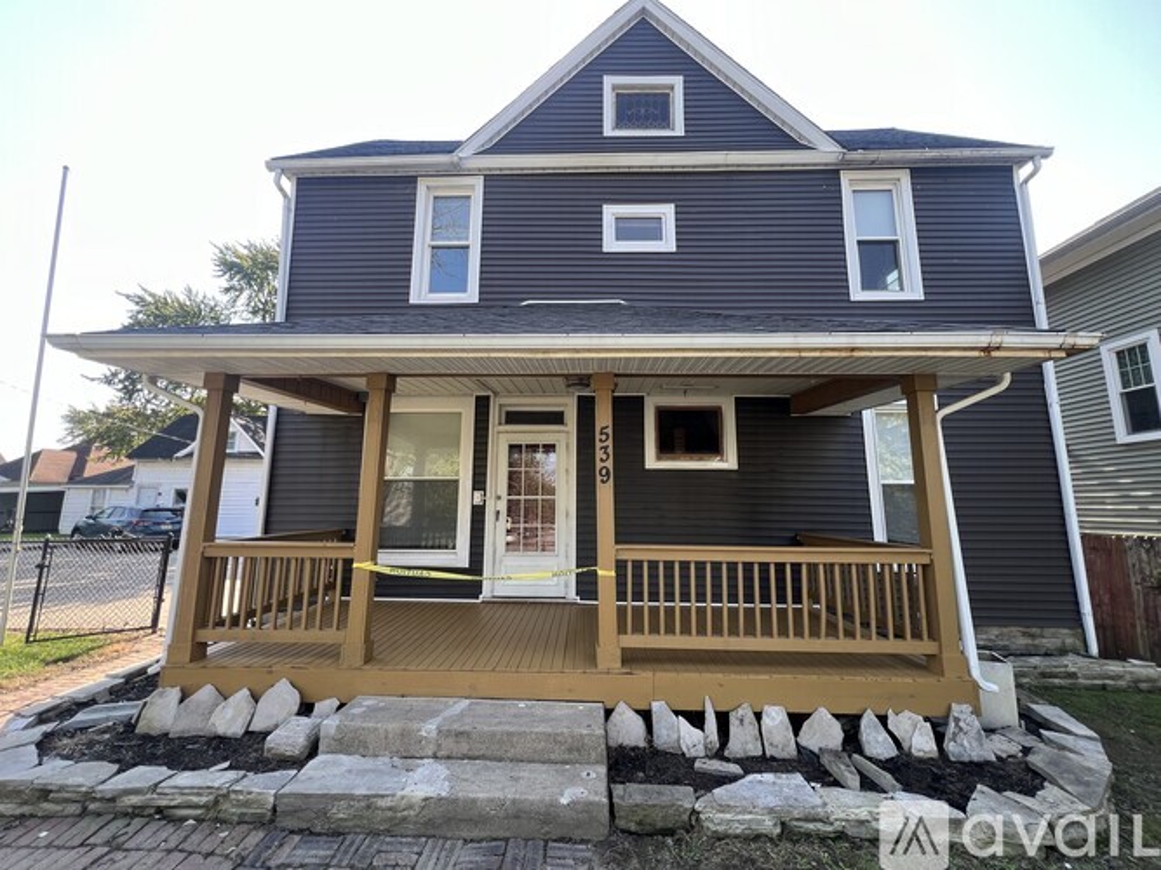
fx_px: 436
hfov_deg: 106.2
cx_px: 580
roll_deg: -0.1
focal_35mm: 13
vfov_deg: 89.9
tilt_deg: +8.4
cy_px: 435
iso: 32
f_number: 1.8
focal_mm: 1.57
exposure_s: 1/152
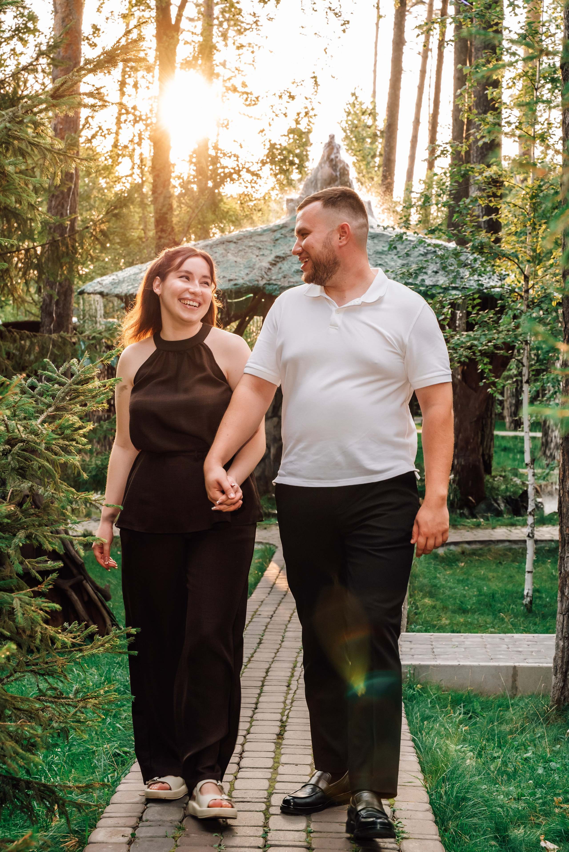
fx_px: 1468
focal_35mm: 62
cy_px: 426
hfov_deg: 21.9
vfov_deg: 32.4
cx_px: 284
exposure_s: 1/100
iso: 1250
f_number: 7.1
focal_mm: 62
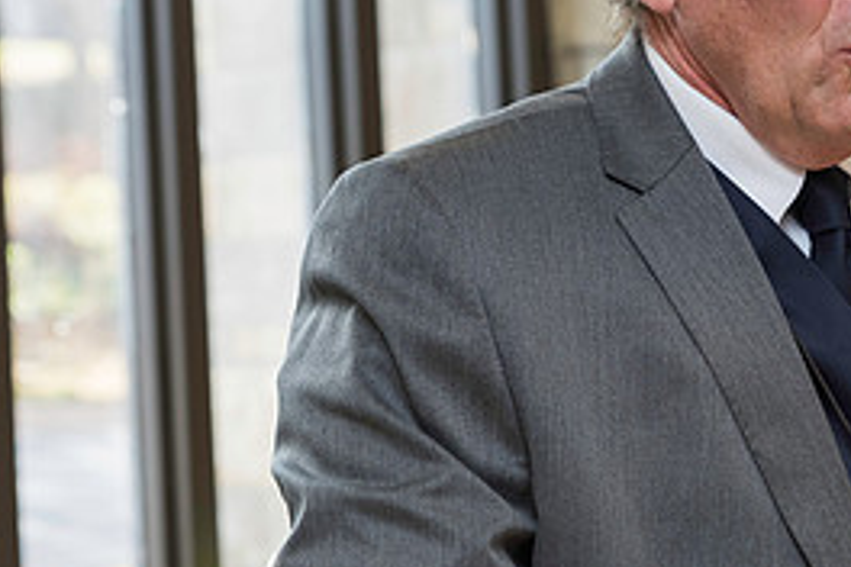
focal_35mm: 154
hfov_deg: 13.2
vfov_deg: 8.9
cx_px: 751
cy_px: 79
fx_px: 3640
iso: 640
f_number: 4.5
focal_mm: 70
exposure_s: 1/200
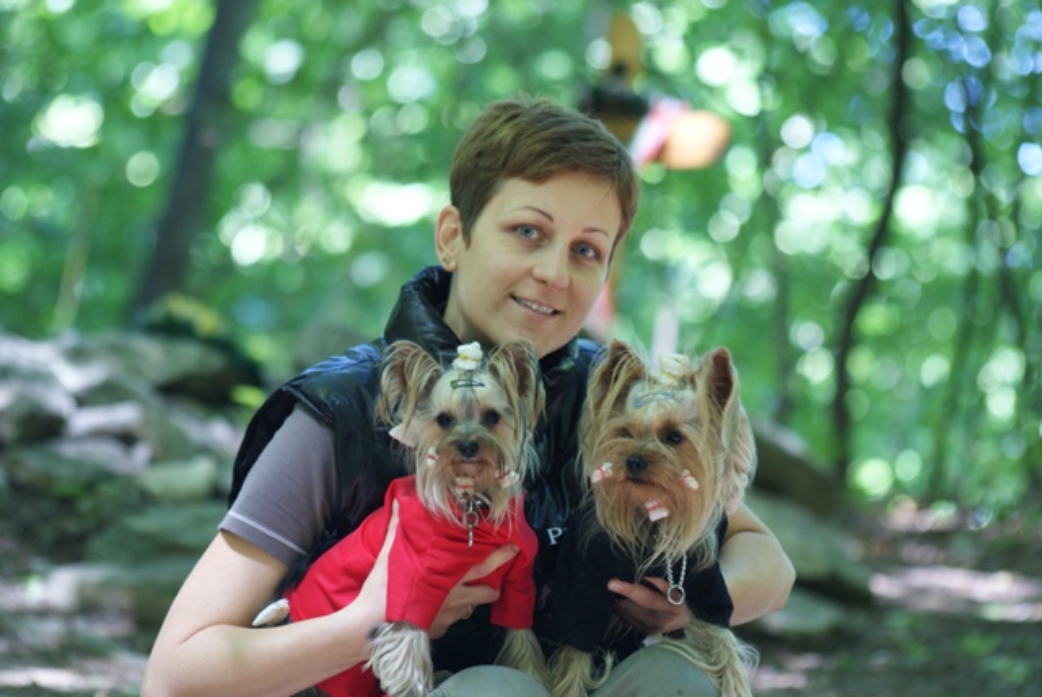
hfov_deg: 9.1
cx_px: 521
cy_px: 348
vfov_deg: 6.1
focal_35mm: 225
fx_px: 6518
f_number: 4.5
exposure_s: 1/25
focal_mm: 150
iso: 400
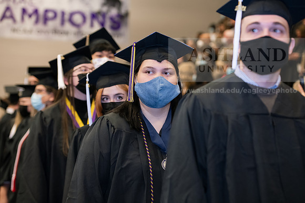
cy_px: 102
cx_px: 152
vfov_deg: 14.9
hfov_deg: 22.1
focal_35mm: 92
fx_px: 780
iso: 1600
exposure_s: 1/200
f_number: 3.5
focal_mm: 92
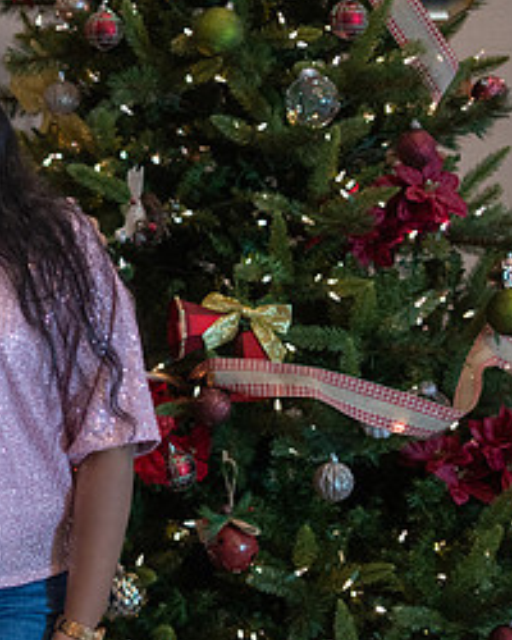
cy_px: 293
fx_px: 2065
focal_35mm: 109
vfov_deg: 17.6
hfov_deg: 13.6
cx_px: -143
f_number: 1.8
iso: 1250
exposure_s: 1/320
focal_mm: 50
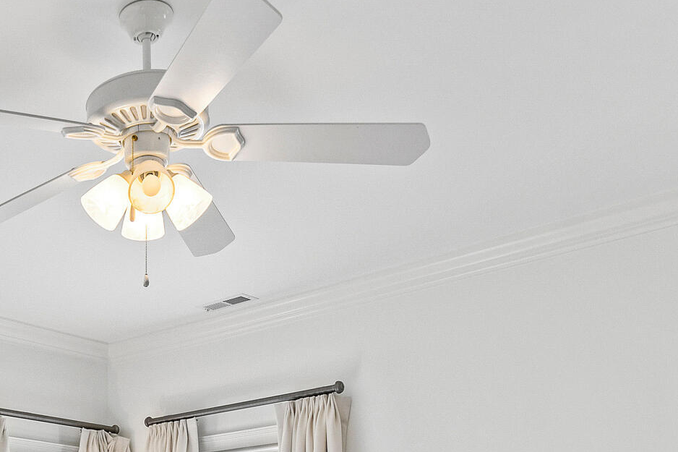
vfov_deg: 23.8
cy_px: 627
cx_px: 49
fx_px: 904
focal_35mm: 48
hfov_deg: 37.9
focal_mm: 10
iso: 100
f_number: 8
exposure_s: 1/2.5
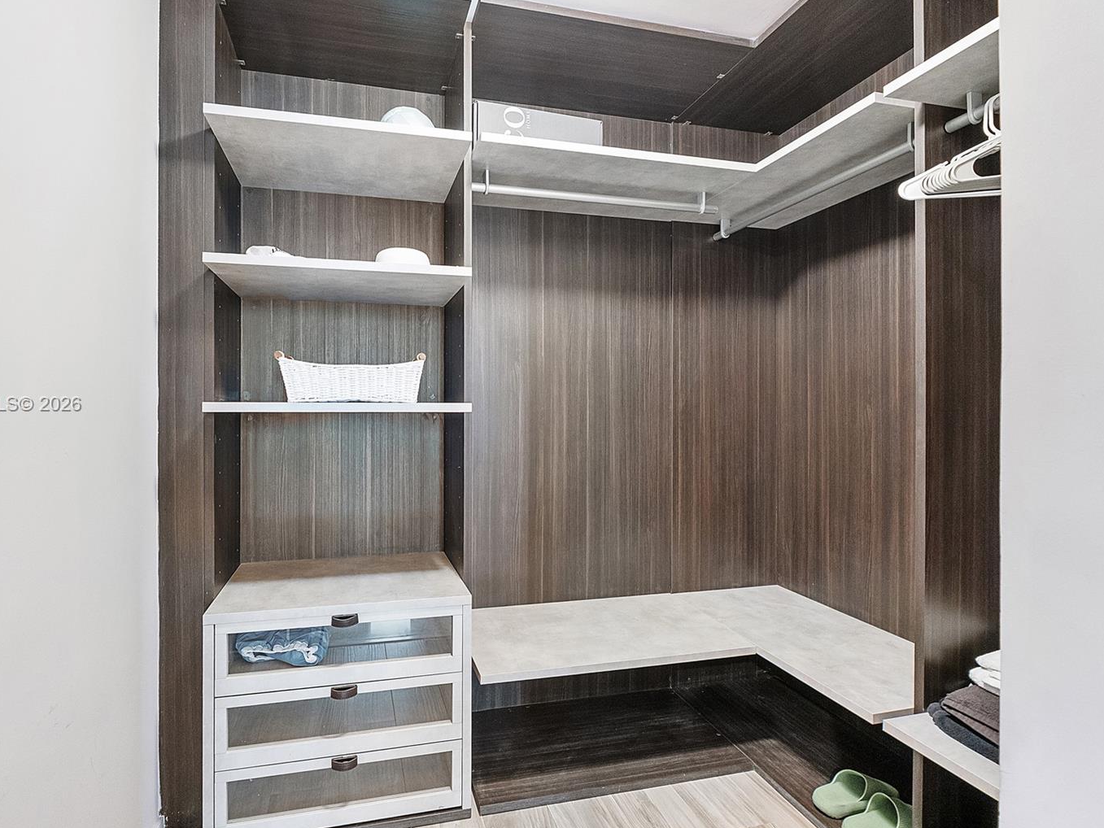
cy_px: 405
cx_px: 478
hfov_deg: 90.5
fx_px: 542
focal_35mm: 17
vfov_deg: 74.7
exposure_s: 1/6
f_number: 5
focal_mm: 10
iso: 1000
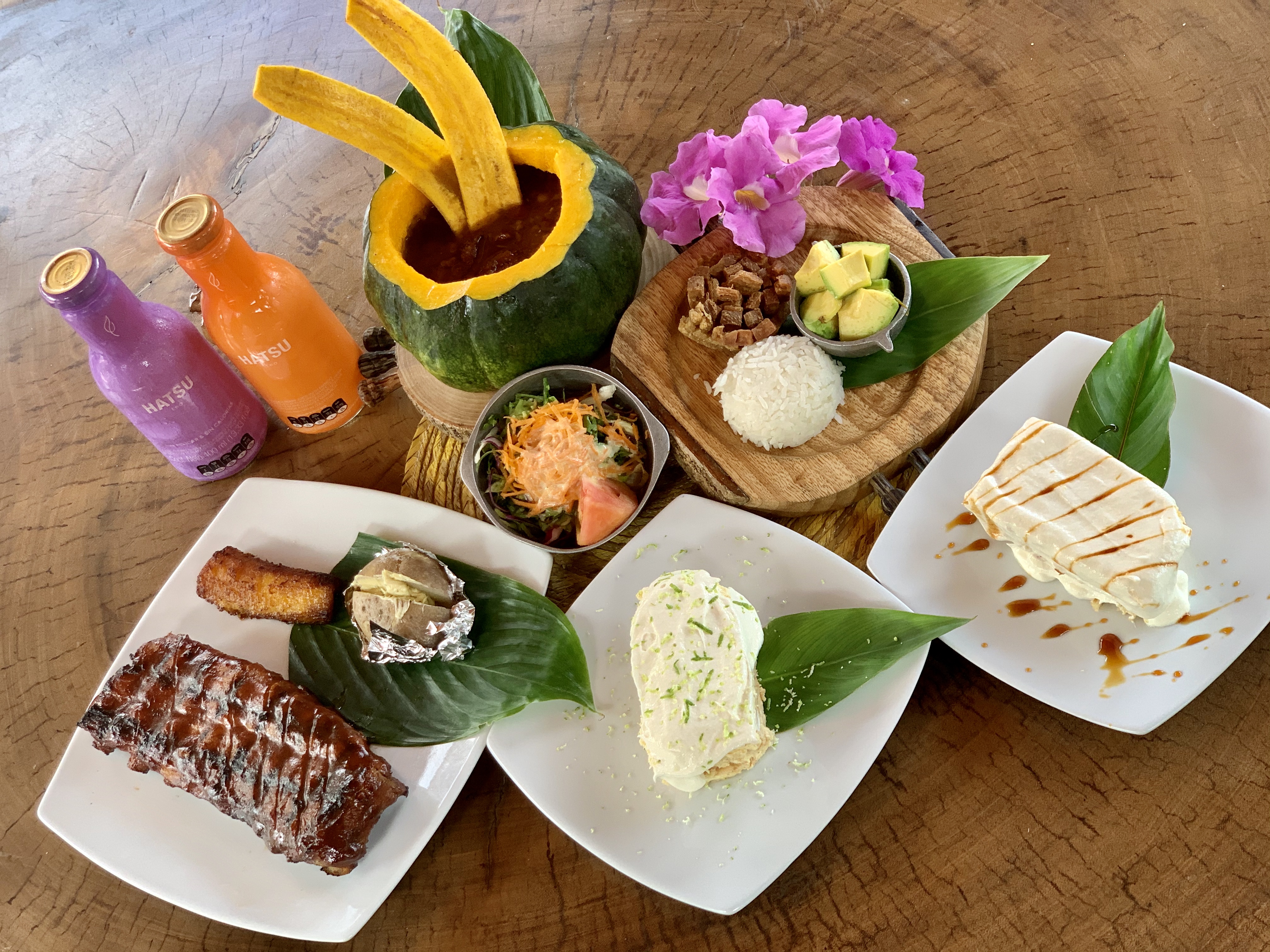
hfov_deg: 36.8
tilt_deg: -50.5
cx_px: 635
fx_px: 1908
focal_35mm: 52
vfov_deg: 28.0
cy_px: 476
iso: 50
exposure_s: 1/122
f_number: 2.4
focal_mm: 6
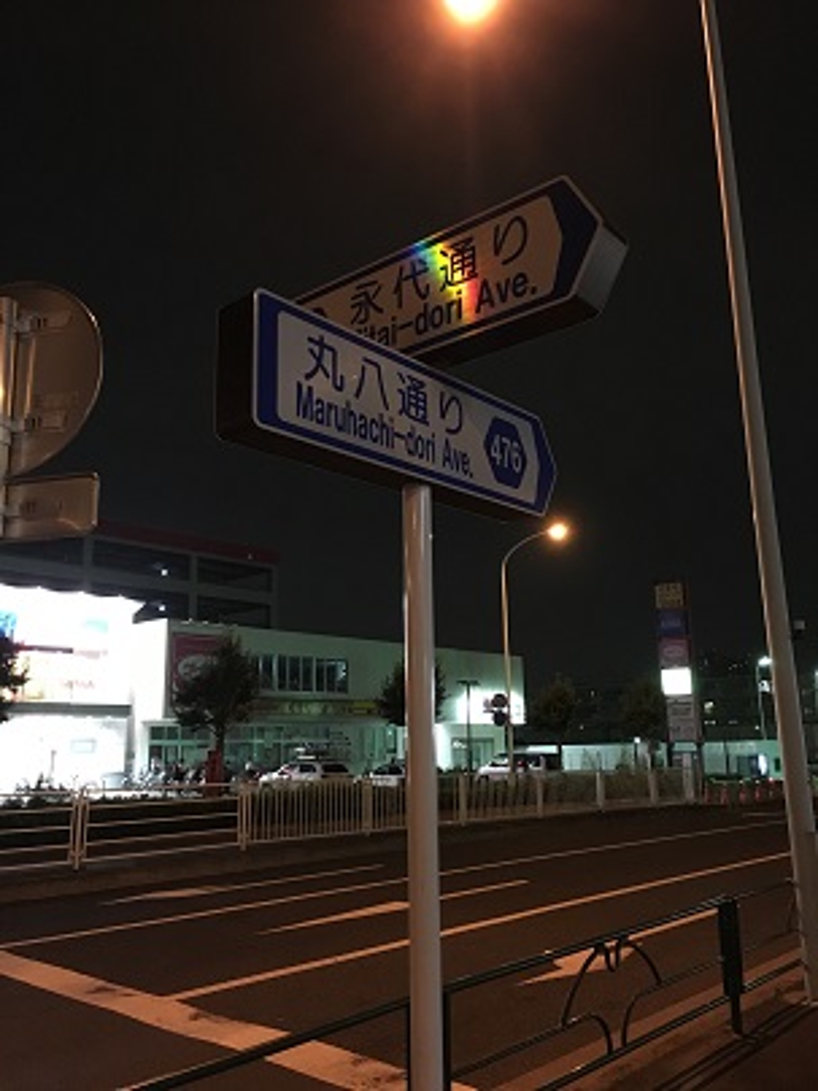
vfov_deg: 61.7
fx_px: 914
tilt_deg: +13.2
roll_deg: +0.9
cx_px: 409
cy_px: 546
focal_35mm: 29
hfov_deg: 48.2
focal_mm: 4.15
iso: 500
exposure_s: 1/15
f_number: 2.2
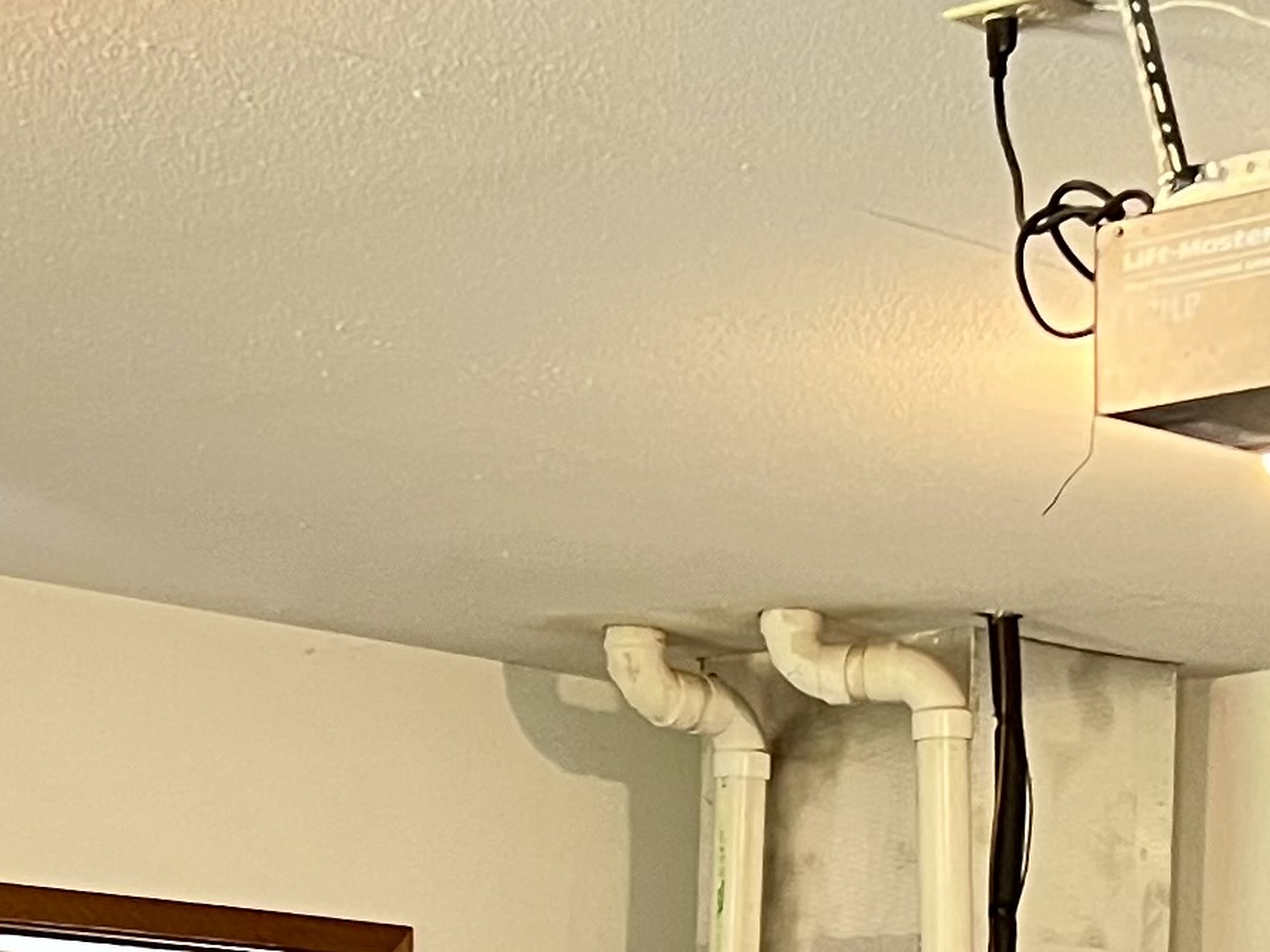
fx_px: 4293
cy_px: 1180
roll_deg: -0.9
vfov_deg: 12.3
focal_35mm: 117
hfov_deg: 16.8
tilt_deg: +0.6
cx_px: 819
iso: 400
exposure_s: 1/40
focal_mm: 5.7
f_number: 1.5
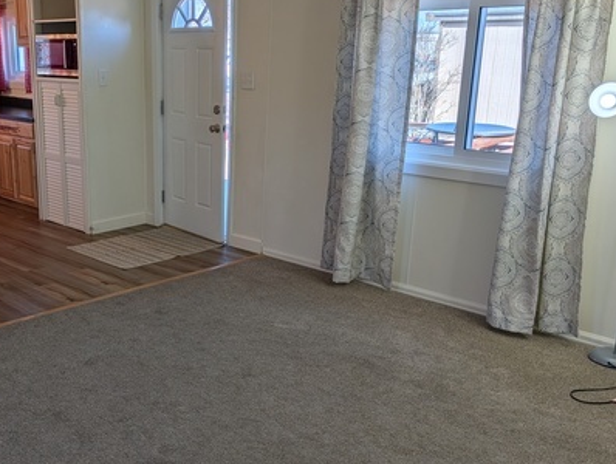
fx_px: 713
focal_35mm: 40
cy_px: 266
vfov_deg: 36.0
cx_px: 169
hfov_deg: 45.4
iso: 26
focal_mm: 6.9
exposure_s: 1/394
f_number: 1.68
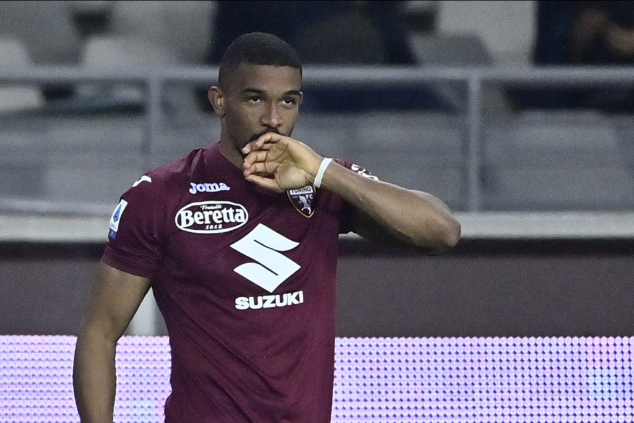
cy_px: 212
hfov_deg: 5.2
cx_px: 317
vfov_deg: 3.4
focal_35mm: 400
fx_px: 7045
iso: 1600
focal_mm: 400
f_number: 4
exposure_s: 1/2000
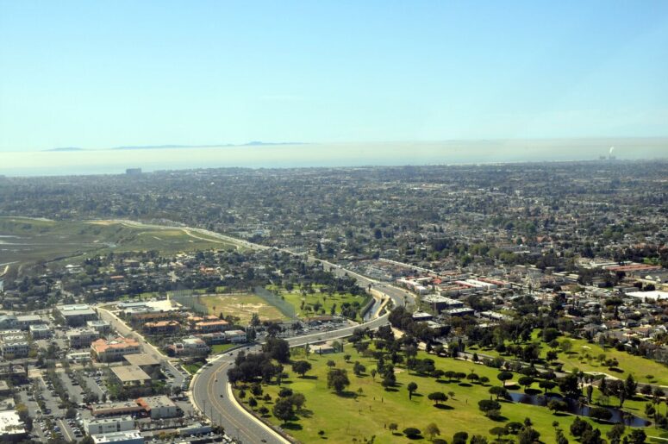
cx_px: 334
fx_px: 973
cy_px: 222
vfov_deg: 25.7
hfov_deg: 37.9
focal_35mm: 52
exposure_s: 1/320
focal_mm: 35
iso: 200
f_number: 9
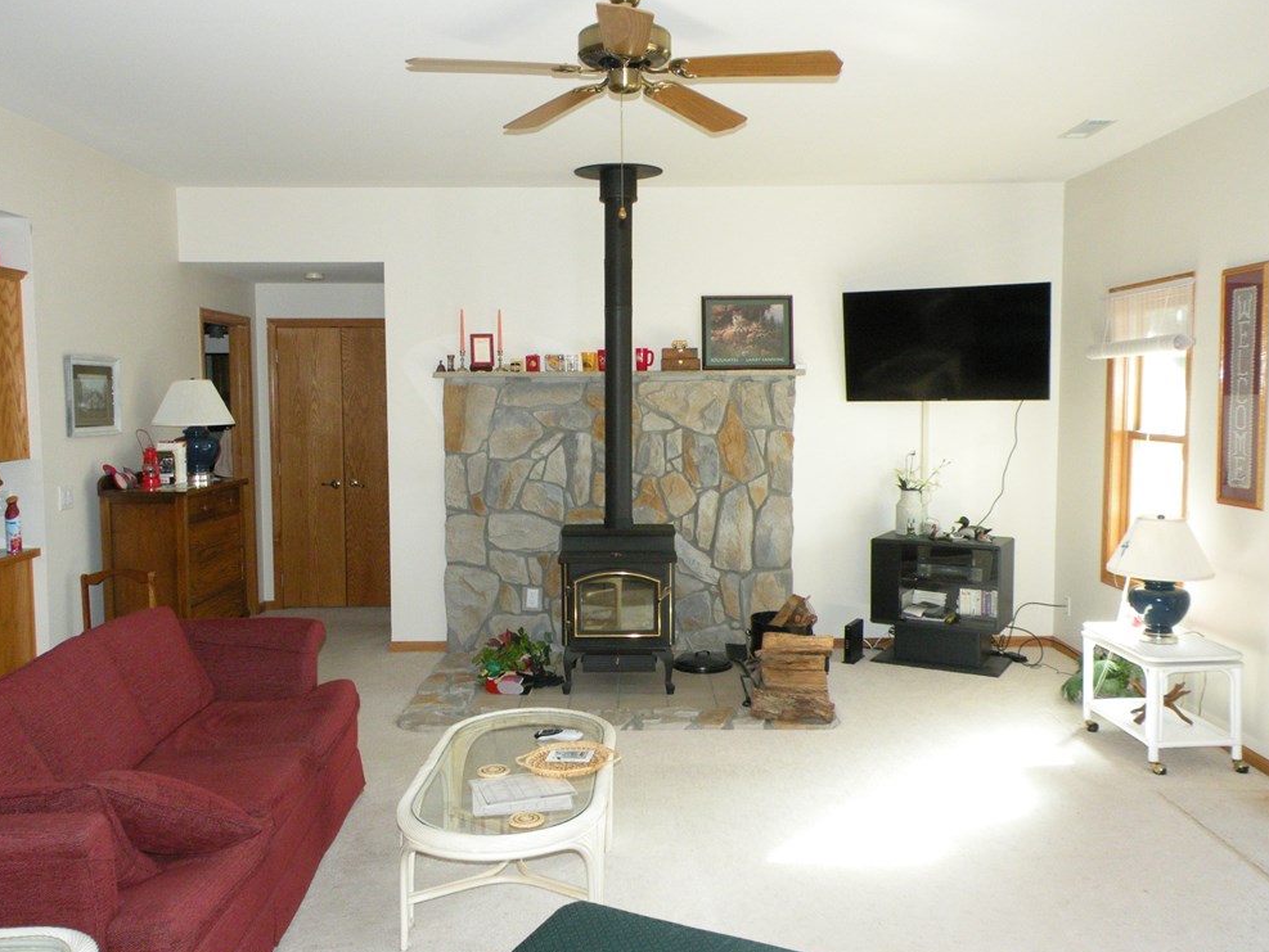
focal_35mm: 28
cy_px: 468
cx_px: 630
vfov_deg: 49.8
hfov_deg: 63.4
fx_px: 1027
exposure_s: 1/30
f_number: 3.5
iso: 258
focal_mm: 4.7
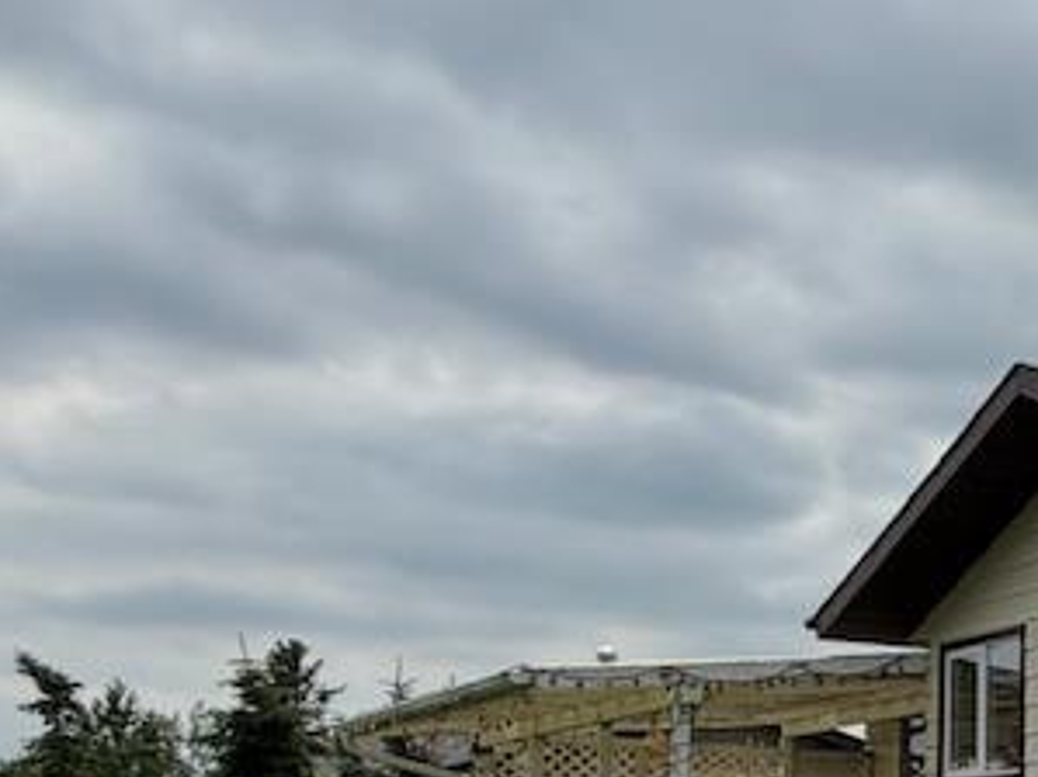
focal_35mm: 60
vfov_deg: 23.1
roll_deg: +0.6
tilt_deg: +2.8
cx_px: 1875
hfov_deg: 21.2
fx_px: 1798
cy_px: 826
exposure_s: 1/1613
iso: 20
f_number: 2.2
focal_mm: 2.22
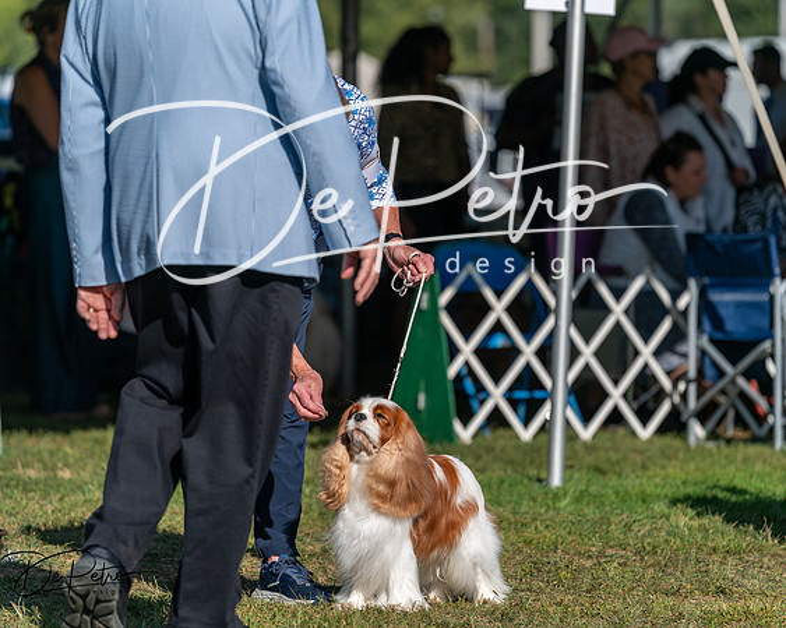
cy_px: 314
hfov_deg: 8.6
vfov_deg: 6.9
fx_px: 5238
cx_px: 393
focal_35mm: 225
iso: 100
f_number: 4.5
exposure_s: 1/1250
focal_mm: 200
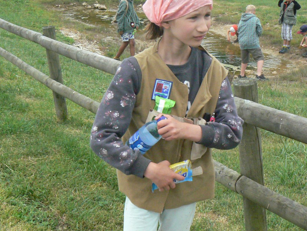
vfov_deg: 22.2
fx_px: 585
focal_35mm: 66
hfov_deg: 29.4
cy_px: 99
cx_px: 135
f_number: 8
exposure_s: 1/400
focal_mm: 8.1
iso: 400
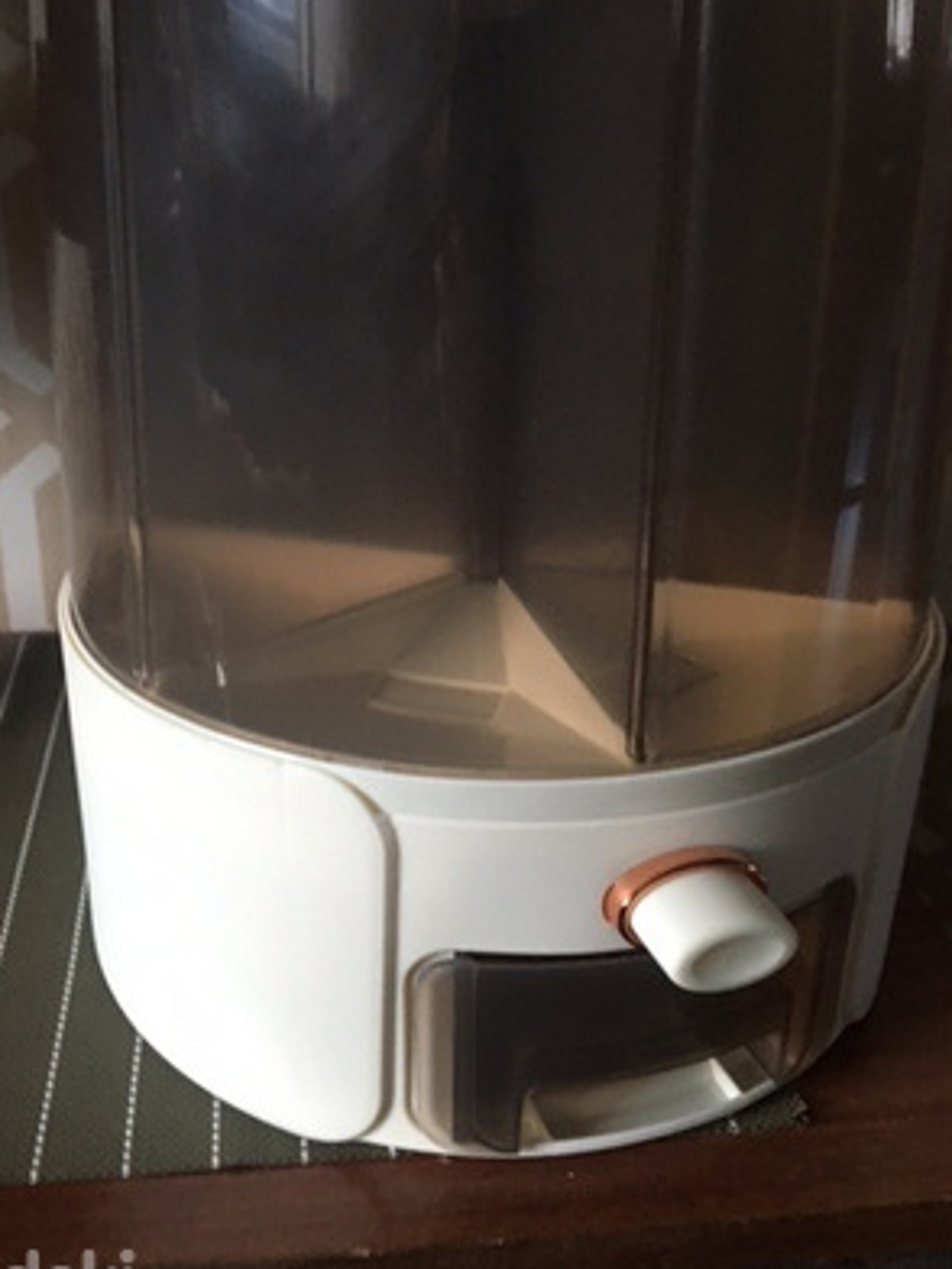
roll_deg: -1.5
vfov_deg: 50.1
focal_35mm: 37
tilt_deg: -20.7
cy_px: 583
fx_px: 1357
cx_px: 419
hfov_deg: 38.6
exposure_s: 1/20
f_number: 2.2
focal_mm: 4.15
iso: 200
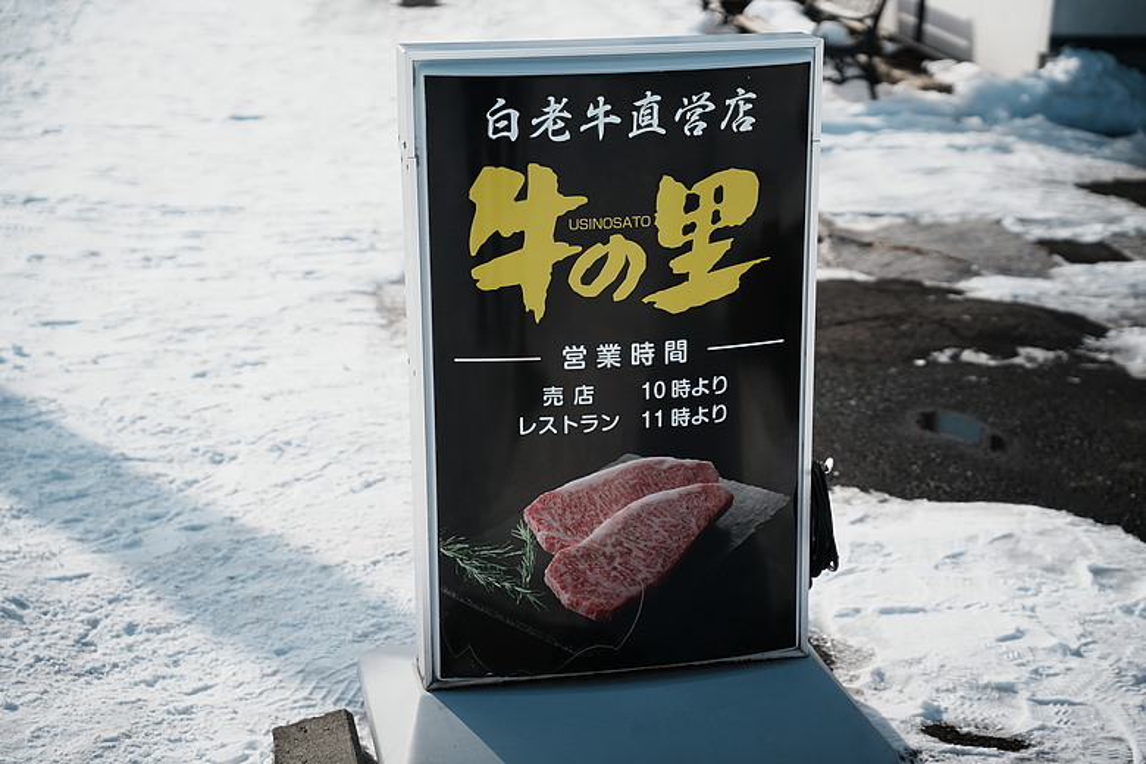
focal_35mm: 62
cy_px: 382
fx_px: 1958
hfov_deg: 32.6
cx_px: 573
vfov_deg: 22.1
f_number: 3.2
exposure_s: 1/8000
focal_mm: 61.5
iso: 250
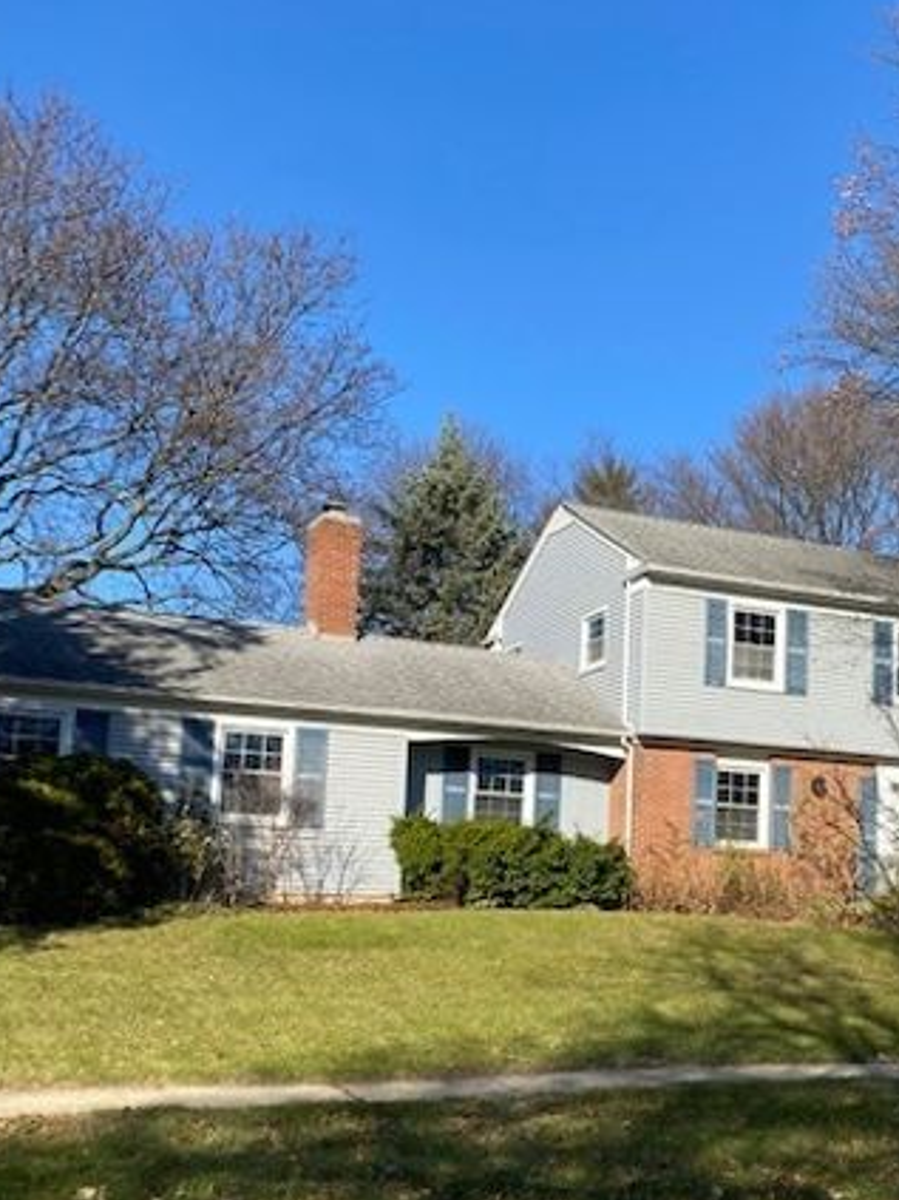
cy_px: 748
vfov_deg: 45.4
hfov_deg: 34.4
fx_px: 1420
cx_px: 672
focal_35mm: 41
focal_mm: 4.25
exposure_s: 1/2105
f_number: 1.8
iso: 32
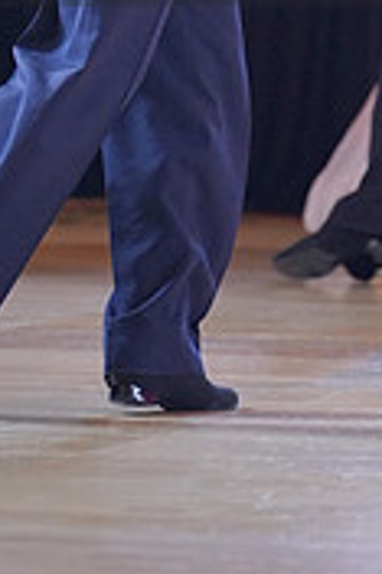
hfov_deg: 2.5
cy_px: -101
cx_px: 439
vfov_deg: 3.8
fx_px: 8723
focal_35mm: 547
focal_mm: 111
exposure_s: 1/500
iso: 1250
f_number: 2
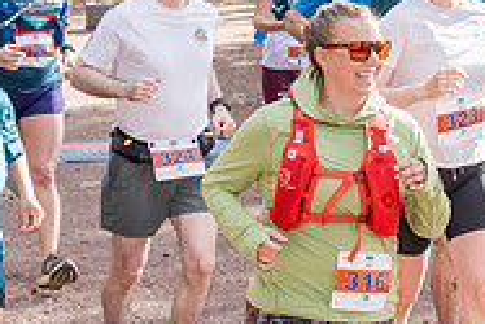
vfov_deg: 6.3
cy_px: 159
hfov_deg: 9.5
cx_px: 337
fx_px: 2926
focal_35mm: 217
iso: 800
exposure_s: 1/640
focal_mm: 70
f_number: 5
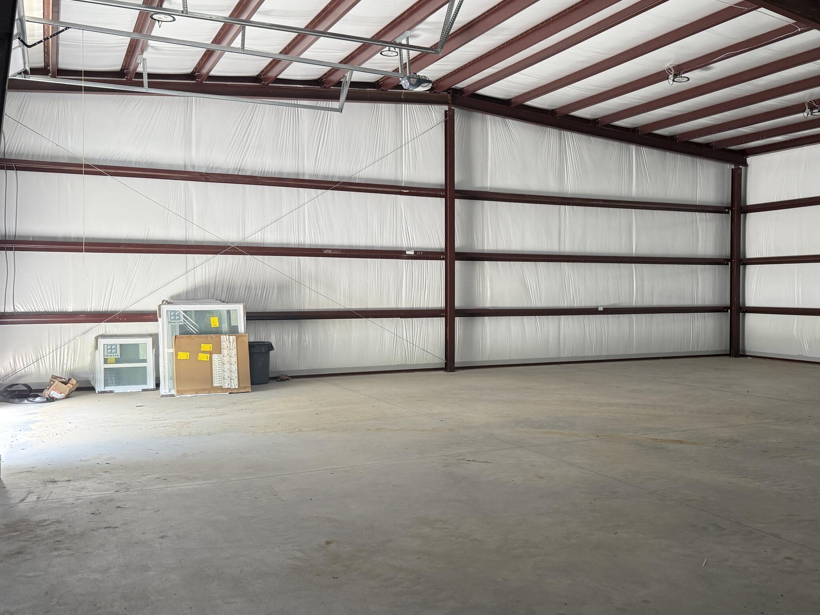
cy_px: 295
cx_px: 523
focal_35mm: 35
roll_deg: -0.7
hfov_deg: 52.0
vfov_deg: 40.7
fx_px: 829
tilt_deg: -2.1
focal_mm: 6.76
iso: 200
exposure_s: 1/76
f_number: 1.78
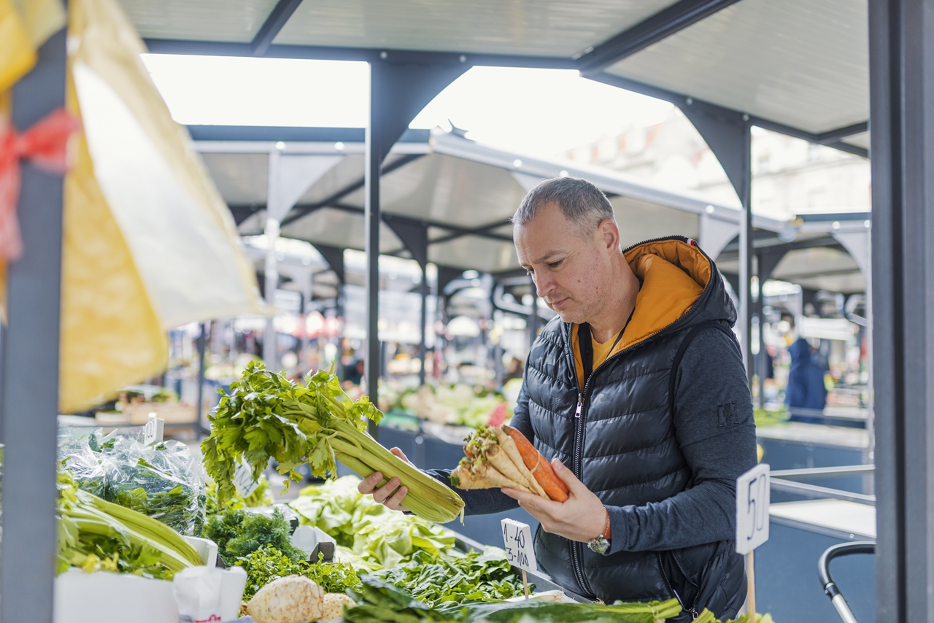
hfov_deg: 54.4
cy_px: 312
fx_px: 908
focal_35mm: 35
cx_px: 467
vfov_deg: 37.9
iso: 125
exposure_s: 1/160
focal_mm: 35
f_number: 2
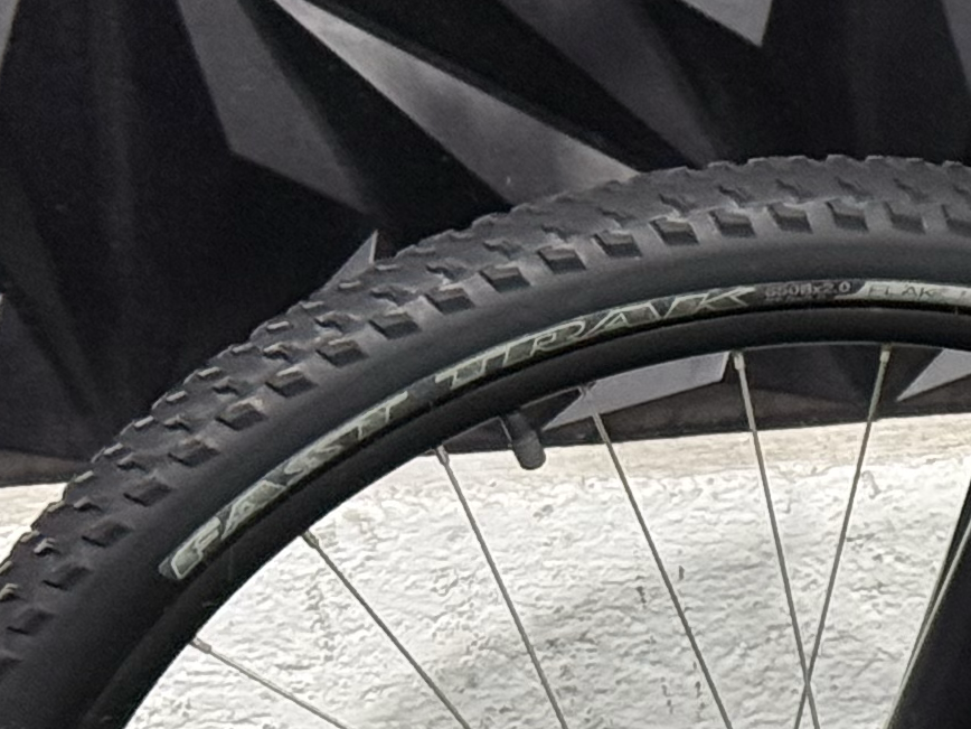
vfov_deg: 6.7
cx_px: 1831
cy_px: 391
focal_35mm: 223
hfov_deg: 8.5
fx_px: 6255
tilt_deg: -16.0
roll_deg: -2.4
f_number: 1.78
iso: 200
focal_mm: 6.76
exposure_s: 1/60
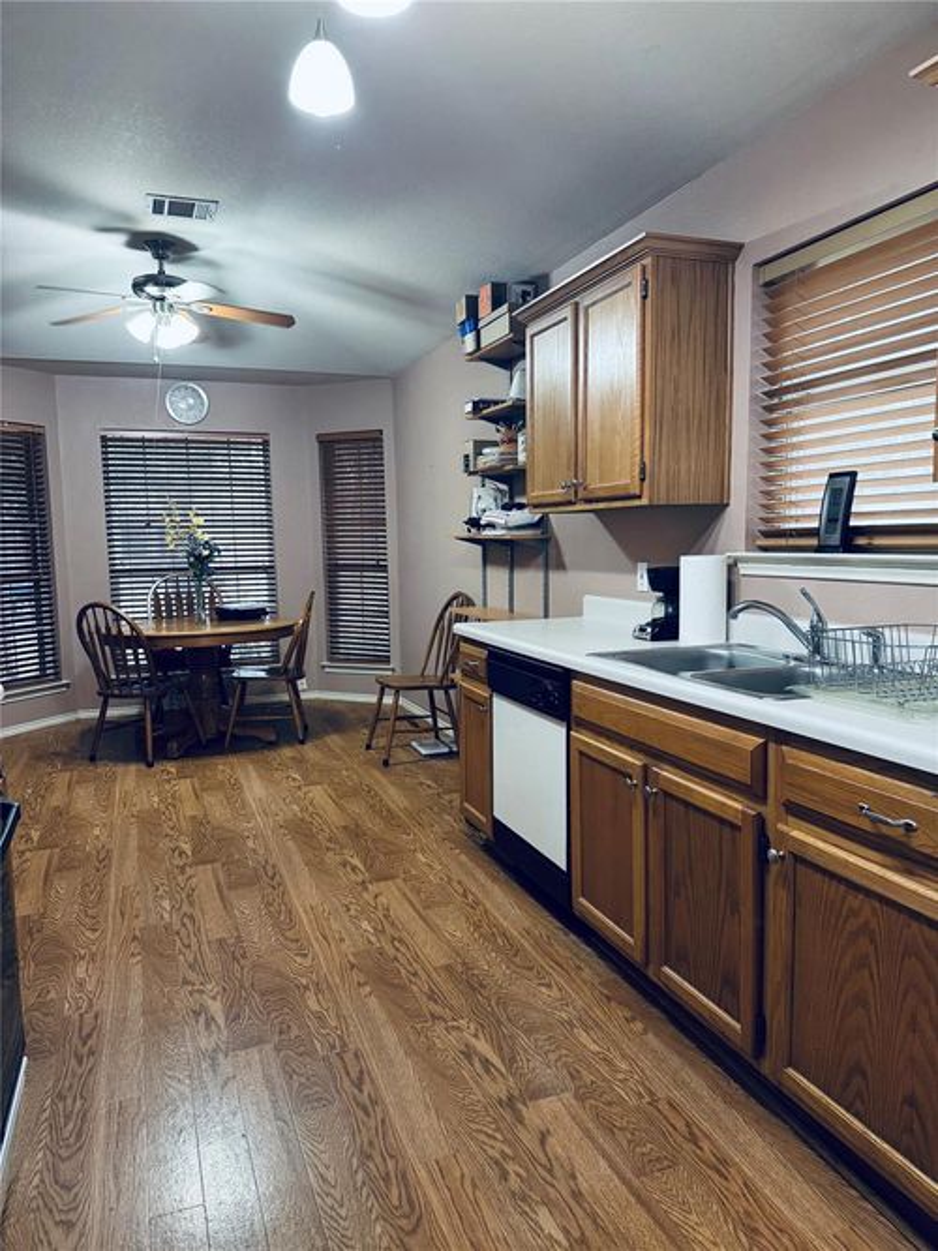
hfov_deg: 56.8
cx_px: 469
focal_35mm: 24
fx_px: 867
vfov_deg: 71.6
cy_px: 626
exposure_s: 1/60
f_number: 1.78
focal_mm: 6.76
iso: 320
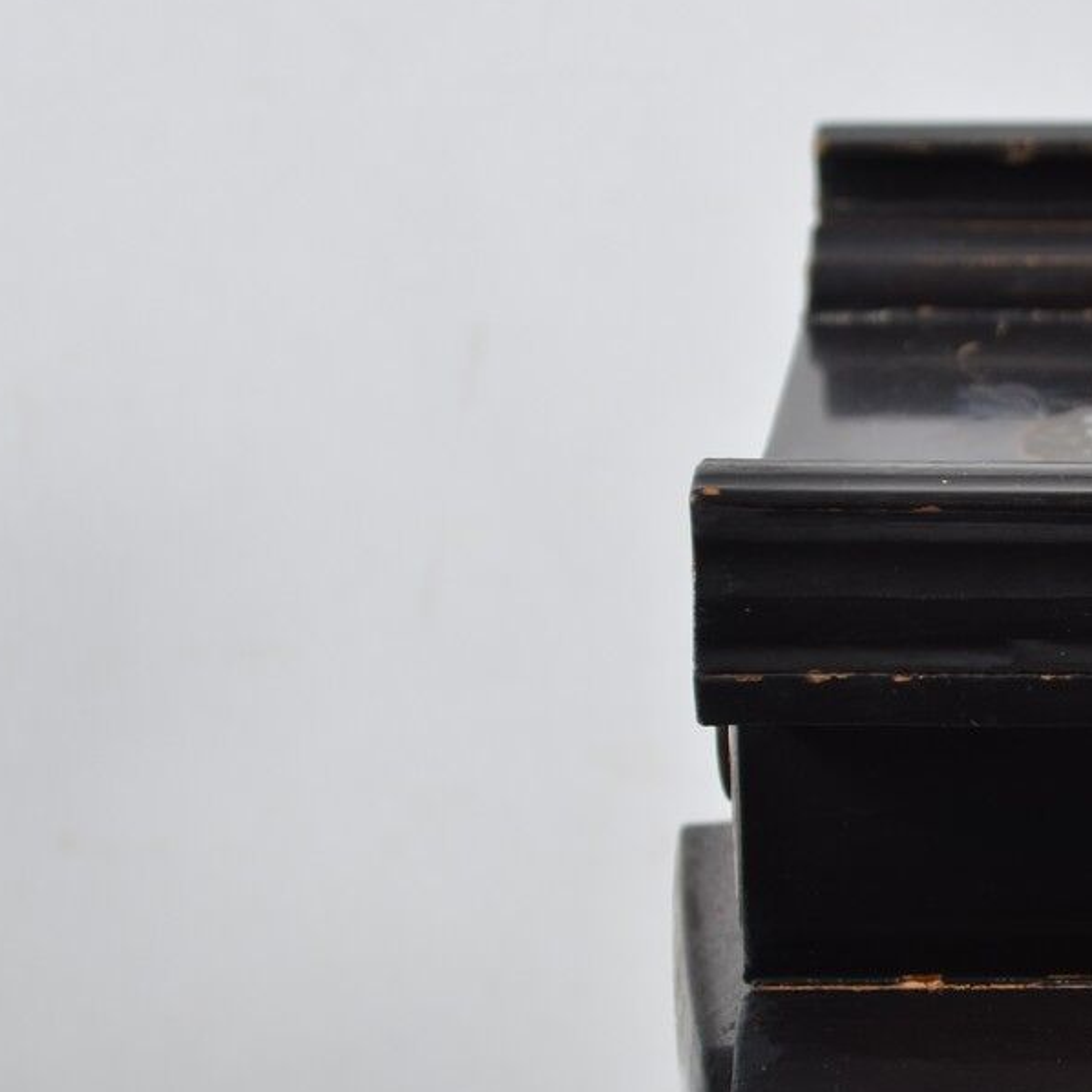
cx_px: 1289
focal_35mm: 153
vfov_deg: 11.4
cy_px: 709
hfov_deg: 11.2
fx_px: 5465
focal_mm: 45
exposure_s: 1/40
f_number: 5.3
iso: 100
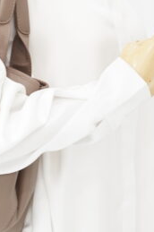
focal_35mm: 198
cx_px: 20
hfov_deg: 6.9
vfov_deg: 10.4
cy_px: 185
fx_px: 1274
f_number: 6.3
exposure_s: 1/5
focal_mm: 50
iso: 640
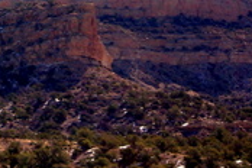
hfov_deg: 13.2
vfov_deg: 9.9
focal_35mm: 138
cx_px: -216
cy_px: 3
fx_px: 966
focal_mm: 20
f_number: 9.5
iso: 100
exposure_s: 1/250
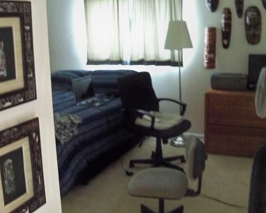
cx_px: 137
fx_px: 346
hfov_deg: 42.0
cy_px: 91
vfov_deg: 34.1
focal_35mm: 44
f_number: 3.5
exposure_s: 1/8
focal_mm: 6.2
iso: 1600
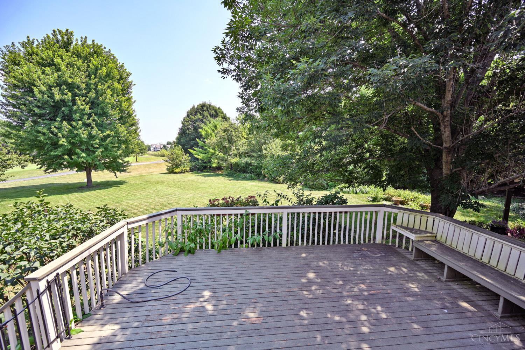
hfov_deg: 104.3
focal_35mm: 14
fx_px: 204
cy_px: 175
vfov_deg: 81.2
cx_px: 262
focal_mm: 14
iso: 140
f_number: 5.6
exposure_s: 1/250
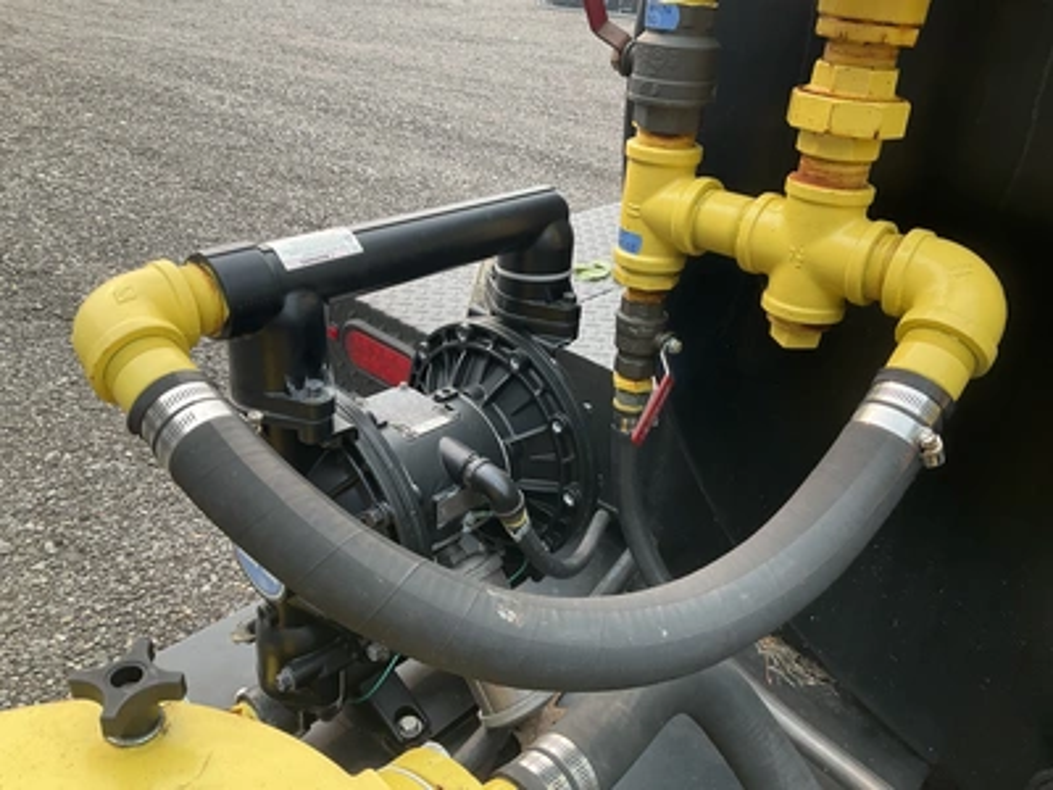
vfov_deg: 48.2
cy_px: 395
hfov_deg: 61.7
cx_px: 526
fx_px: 882
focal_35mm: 29
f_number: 1.8
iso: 25
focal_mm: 3
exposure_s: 1/325
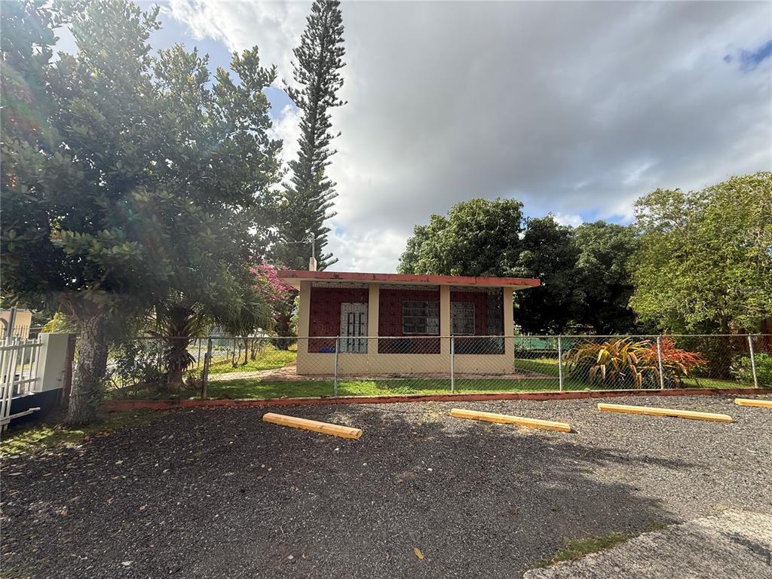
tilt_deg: +6.1
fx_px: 312
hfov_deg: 102.1
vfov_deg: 85.7
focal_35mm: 14
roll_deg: -1.7
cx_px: 386
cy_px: 290
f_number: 2.2
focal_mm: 2.22
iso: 64
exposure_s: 1/1795
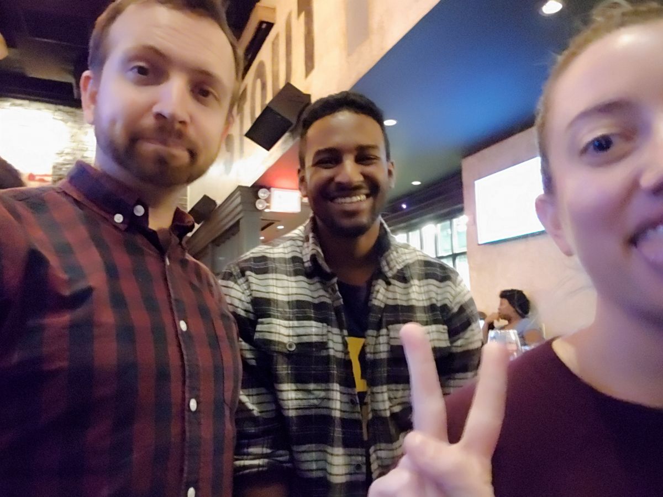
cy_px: 248
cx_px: 332
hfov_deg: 69.4
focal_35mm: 25
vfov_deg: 54.9
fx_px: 479
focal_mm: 2.68
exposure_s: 1/8
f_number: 1.9
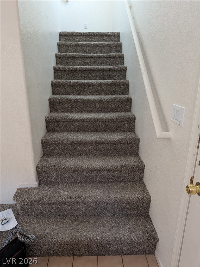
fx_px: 185
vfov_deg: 71.6
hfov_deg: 56.8
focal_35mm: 24
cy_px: 134
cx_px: 100
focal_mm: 4.53
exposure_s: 1/42
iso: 276
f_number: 1.7
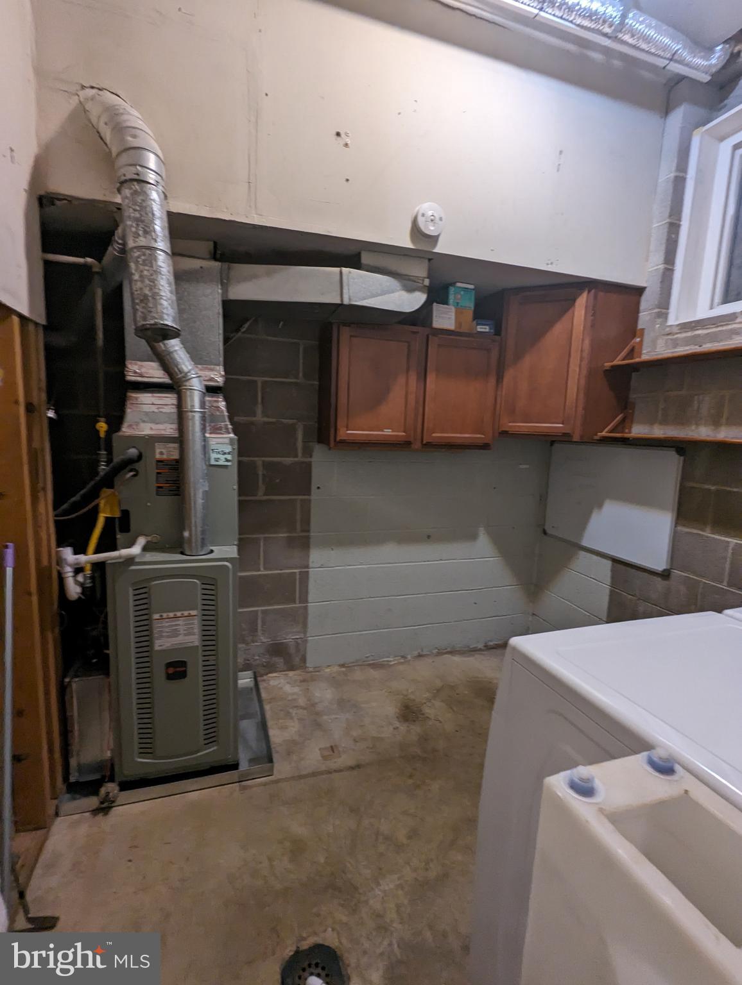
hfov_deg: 78.2
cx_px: 371
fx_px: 456
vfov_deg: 94.4
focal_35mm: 16
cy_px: 492
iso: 208
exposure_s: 1/27.8
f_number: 2.2
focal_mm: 2.35
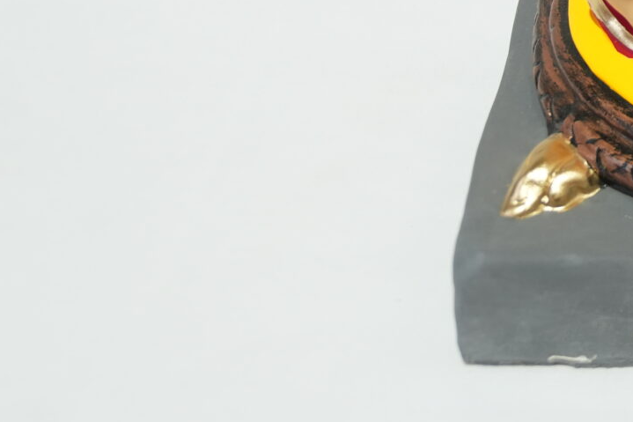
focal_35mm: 114
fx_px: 2004
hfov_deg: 16.7
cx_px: 878
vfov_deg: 11.7
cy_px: -132
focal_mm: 32
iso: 800
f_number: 3.5
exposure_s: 1/200
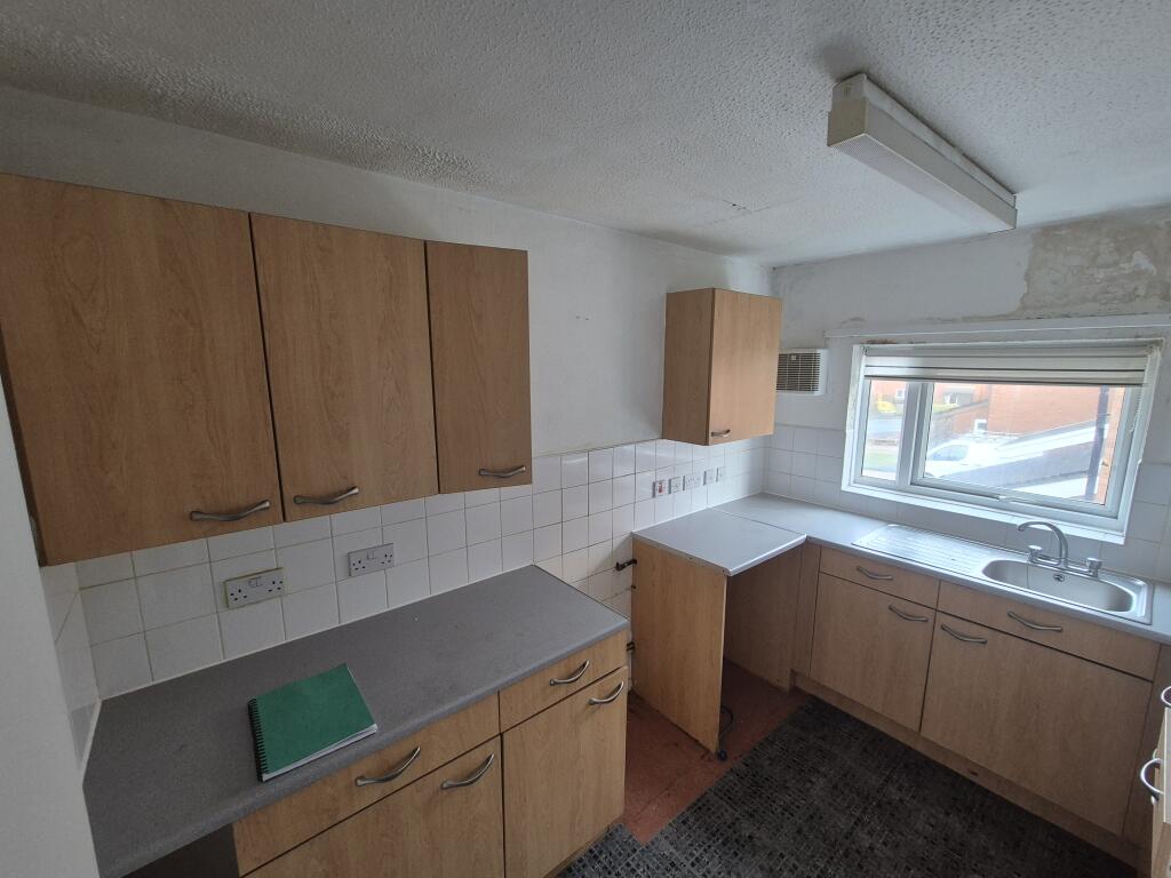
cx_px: 586
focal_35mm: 13
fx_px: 440
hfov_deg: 106.2
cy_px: 439
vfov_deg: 89.9
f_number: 2.2
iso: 400
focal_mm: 2.2
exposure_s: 1/50
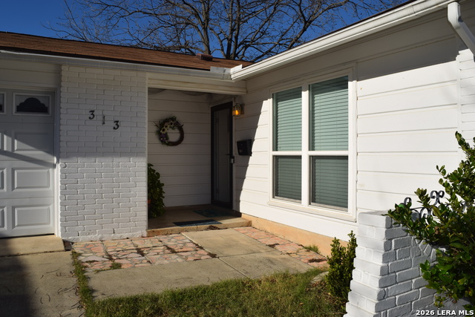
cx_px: 238
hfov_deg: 67.4
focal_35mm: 27
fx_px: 356
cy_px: 158
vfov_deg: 48.0
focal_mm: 18
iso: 100
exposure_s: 1/200
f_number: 16
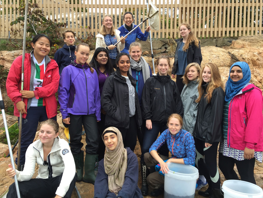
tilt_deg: -1.1
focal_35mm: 29
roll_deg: -1.2
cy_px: 99
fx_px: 220
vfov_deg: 48.2
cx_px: 132
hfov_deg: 61.7
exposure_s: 1/101
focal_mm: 4.15
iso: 32
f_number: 2.2
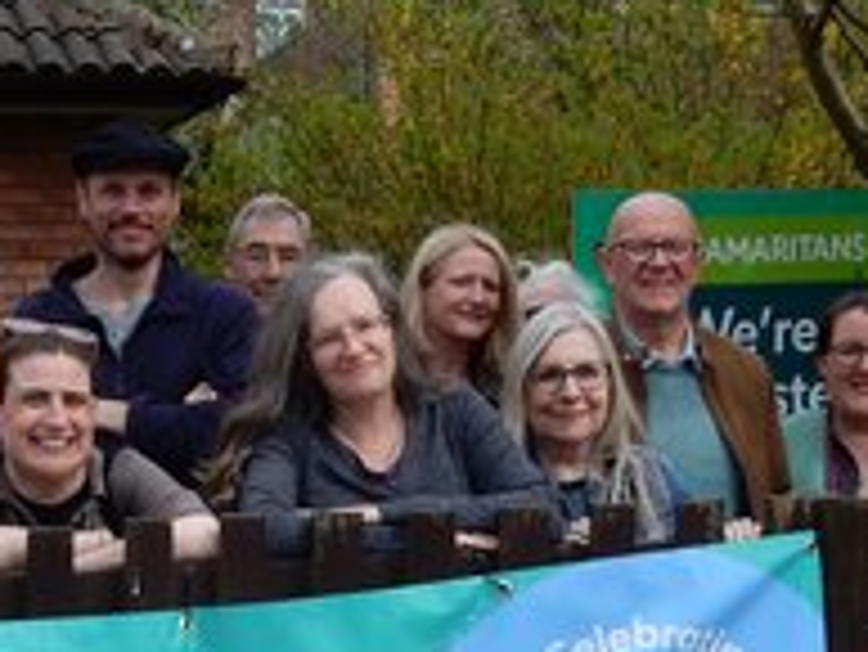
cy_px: 661
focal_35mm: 113
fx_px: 2835
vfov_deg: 12.9
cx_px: 234
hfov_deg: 17.3
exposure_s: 1/640
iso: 125
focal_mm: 5.4
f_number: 4
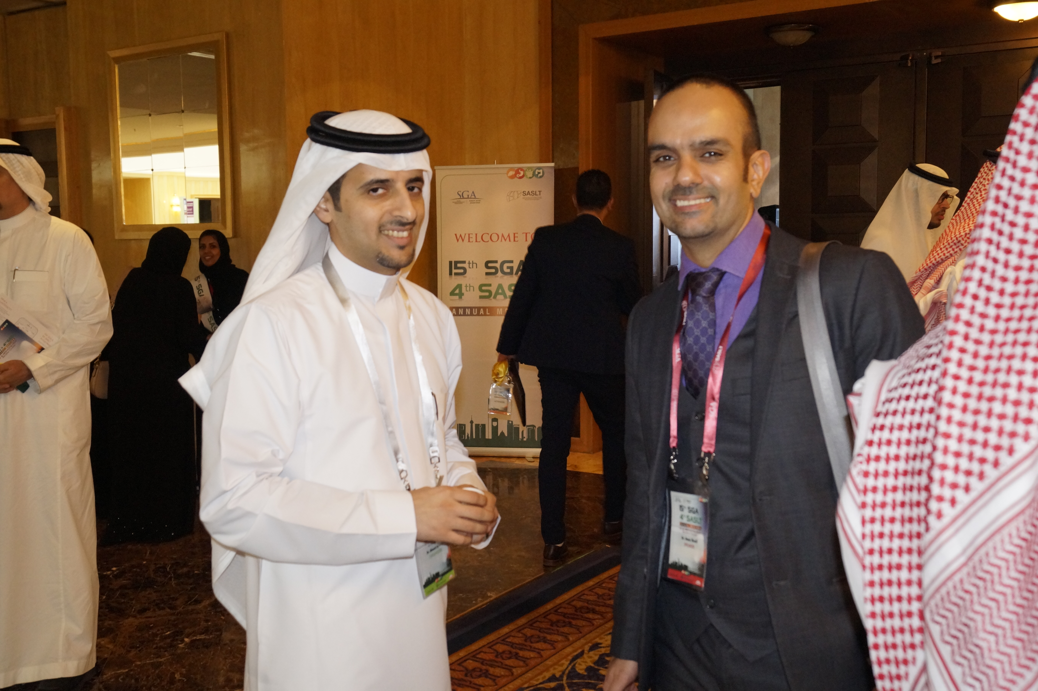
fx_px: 1037
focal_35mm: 36
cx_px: 519
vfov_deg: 36.8
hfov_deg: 53.2
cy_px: 346
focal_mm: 24
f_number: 5.6
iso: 1600
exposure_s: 1/60
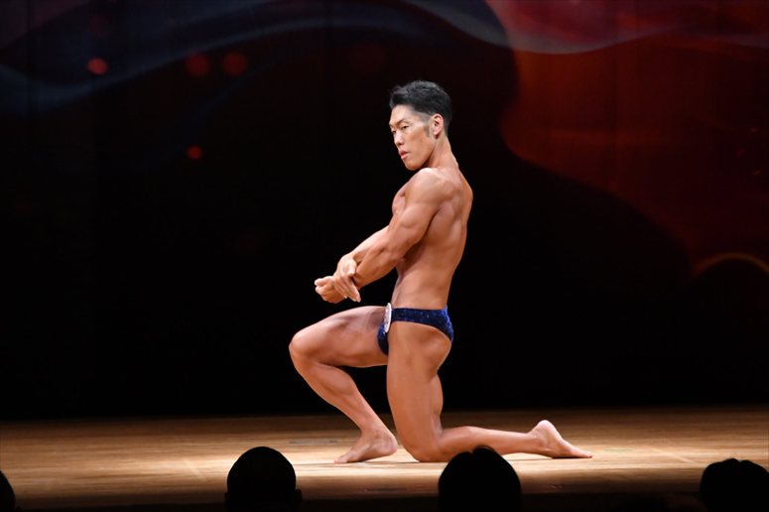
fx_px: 6085
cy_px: 256
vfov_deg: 4.8
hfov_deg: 7.2
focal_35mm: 285
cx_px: 384
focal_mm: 190
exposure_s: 1/400
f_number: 5.6
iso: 4000
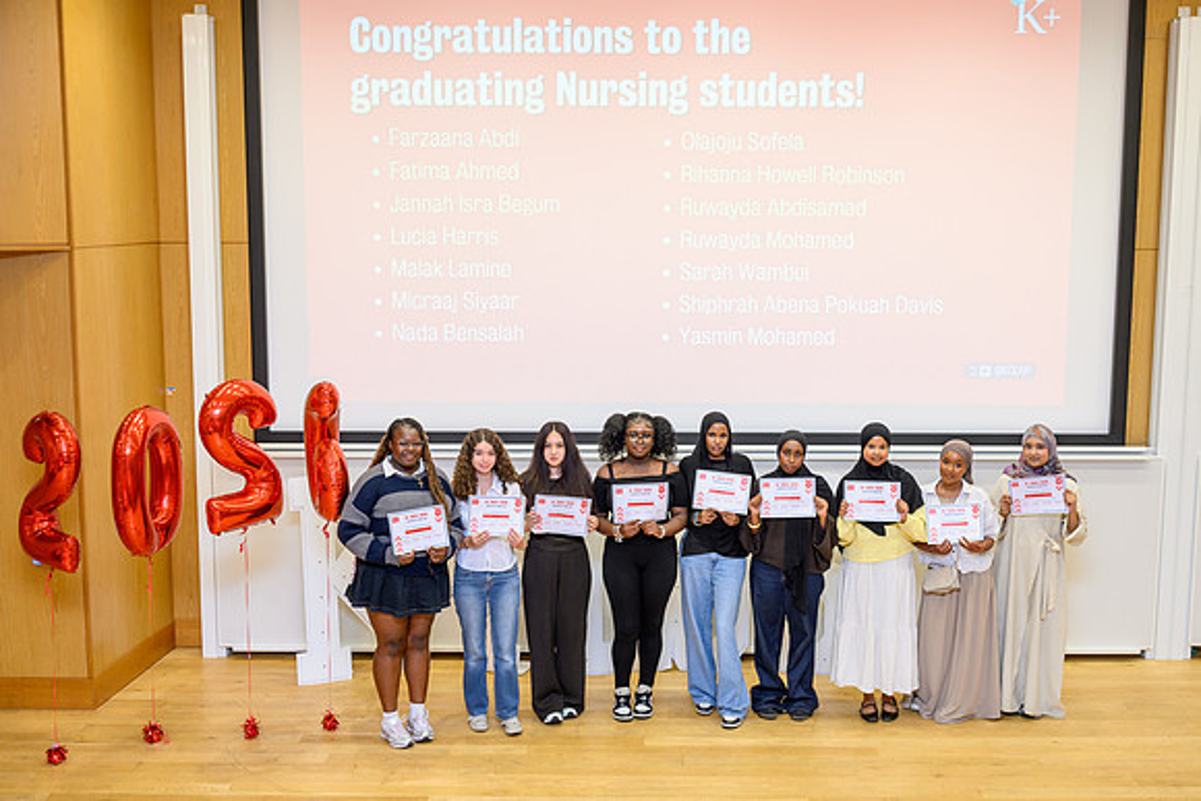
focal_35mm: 40
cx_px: 600
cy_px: 400
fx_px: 1346
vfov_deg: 33.1
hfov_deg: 48.1
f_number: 2.8
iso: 1250
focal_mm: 40
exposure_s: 1/200
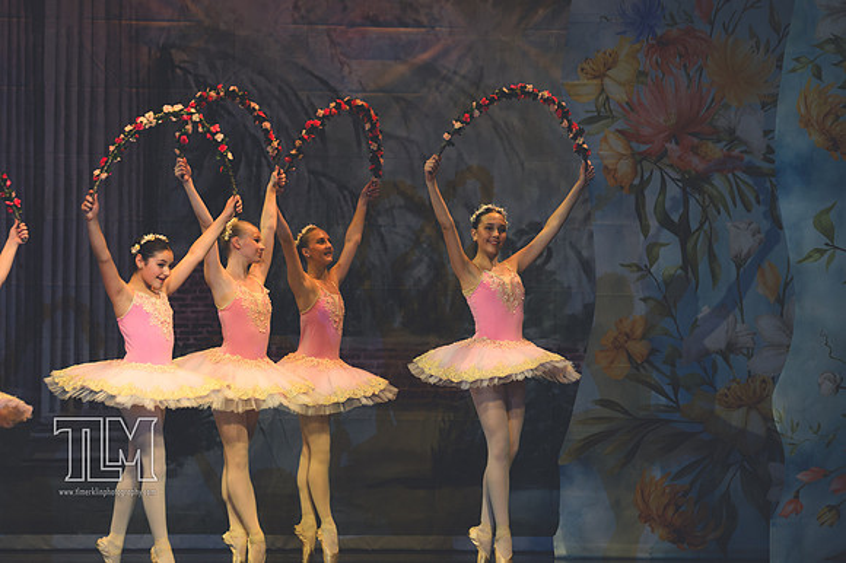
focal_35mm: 262
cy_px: 282
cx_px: 423
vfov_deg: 5.2
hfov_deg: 7.9
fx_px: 6153
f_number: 2.8
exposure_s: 1/500
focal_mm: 175
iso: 800
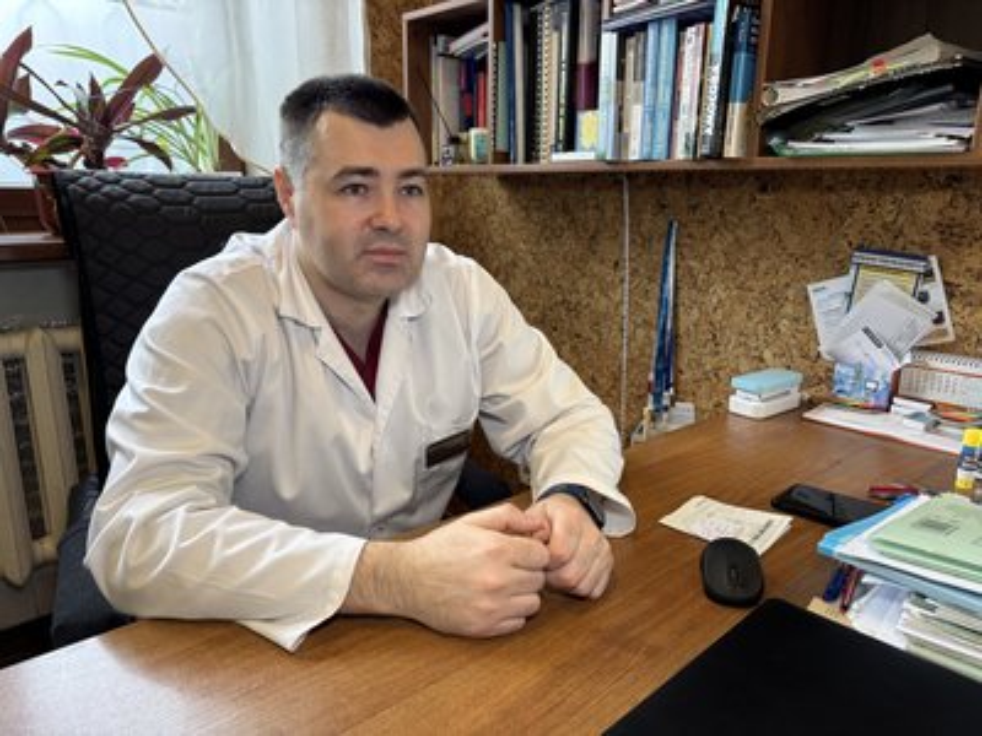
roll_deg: -0.3
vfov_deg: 56.8
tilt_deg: -14.6
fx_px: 681
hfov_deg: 71.6
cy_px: 368
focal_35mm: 24
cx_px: 491
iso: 250
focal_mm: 6.76
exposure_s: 1/50
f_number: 1.78
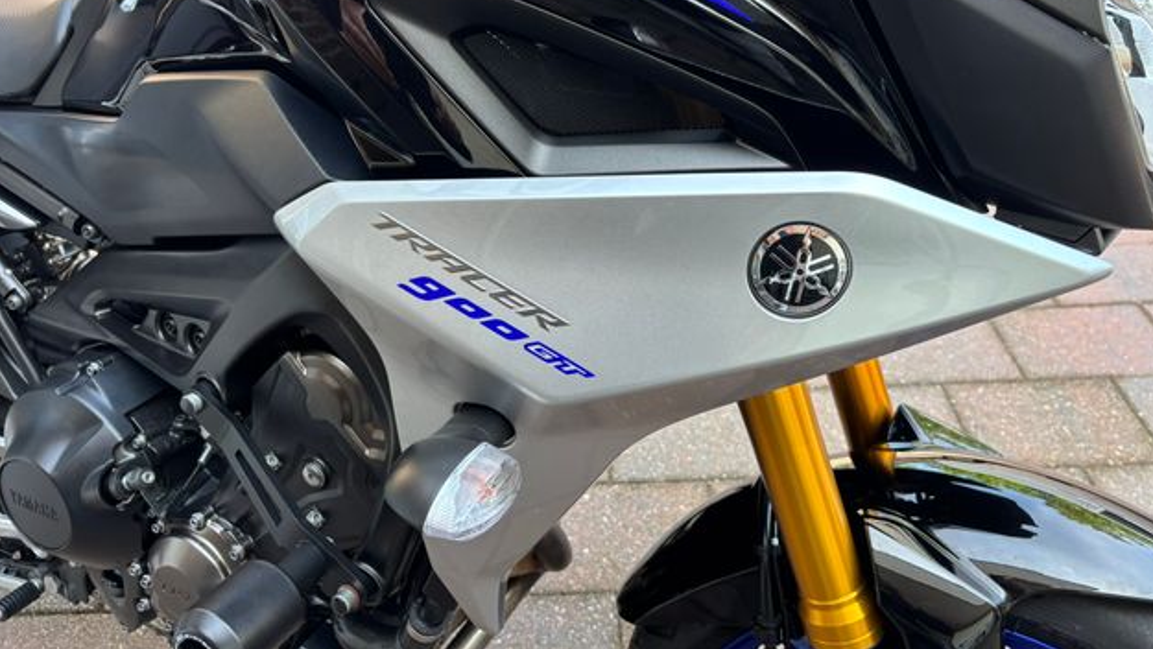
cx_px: 574
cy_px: 267
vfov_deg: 40.1
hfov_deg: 66.0
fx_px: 887
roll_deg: +2.1
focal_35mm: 29
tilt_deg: -35.5
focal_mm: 5.96
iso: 50
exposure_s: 1/121
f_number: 1.6
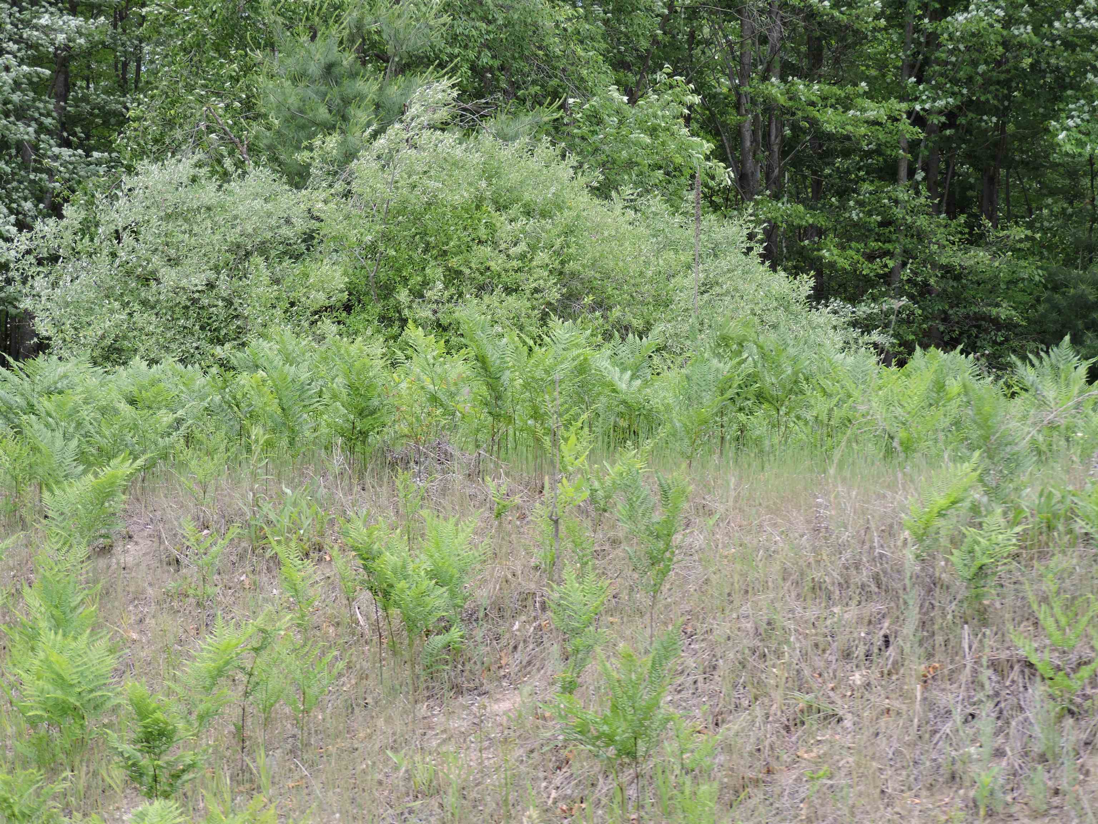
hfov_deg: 26.0
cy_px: 412
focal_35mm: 75
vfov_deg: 19.6
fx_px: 2379
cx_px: 549
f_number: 3.9
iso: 100
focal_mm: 13.4
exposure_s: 1/160
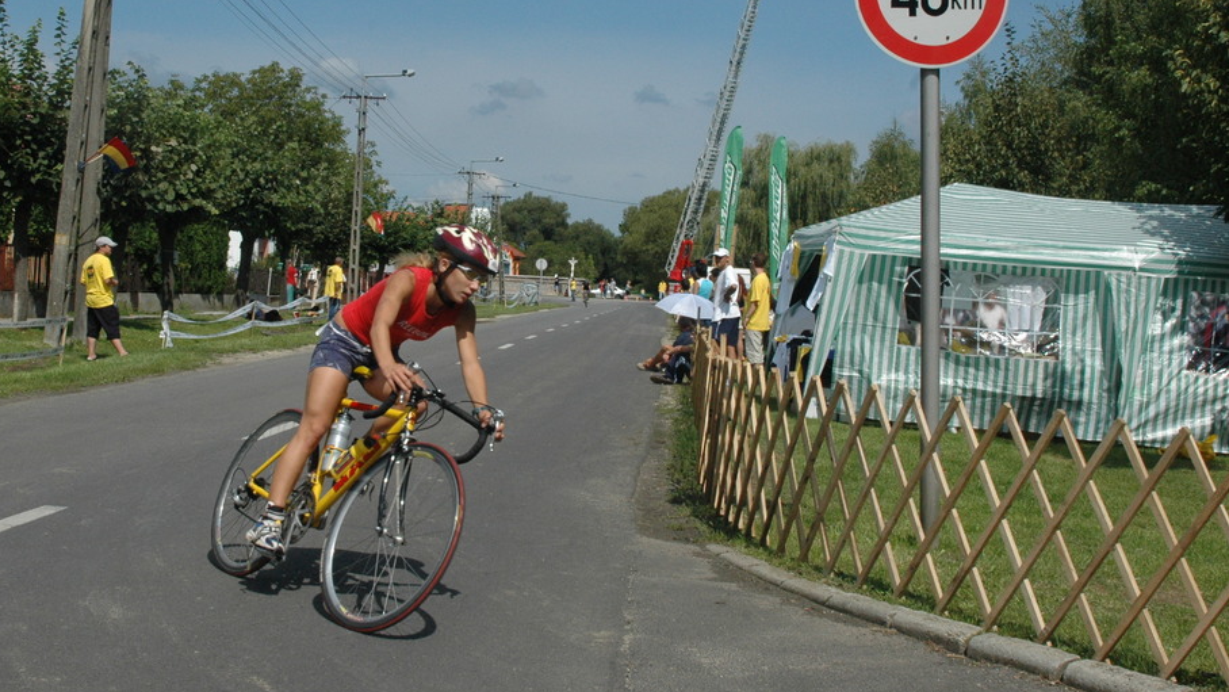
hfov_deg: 40.5
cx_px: 518
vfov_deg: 23.4
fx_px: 1662
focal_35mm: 51
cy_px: 242
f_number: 13
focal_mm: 28
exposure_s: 1/750
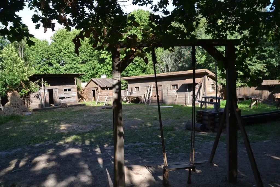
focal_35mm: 27
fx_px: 210
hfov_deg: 67.4
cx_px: 140
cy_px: 94
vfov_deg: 47.9
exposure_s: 1/200
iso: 200
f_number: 7.1
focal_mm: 18
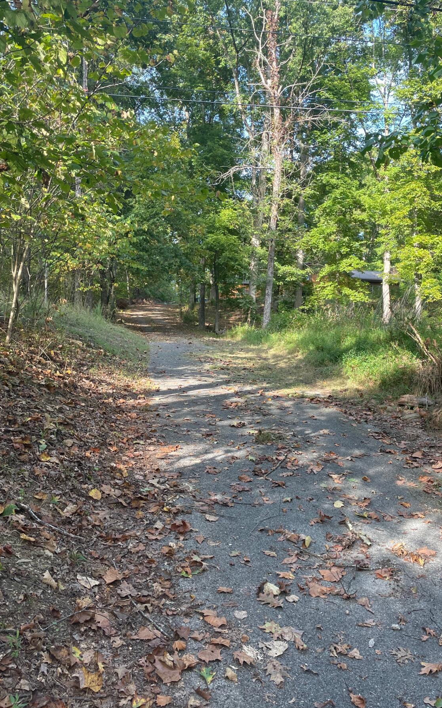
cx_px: 246
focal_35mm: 31
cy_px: 360
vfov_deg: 61.2
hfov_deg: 40.5
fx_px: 598
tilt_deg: +2.3
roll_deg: +0.1
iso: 32
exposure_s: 1/169
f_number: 1.6
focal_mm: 4.2
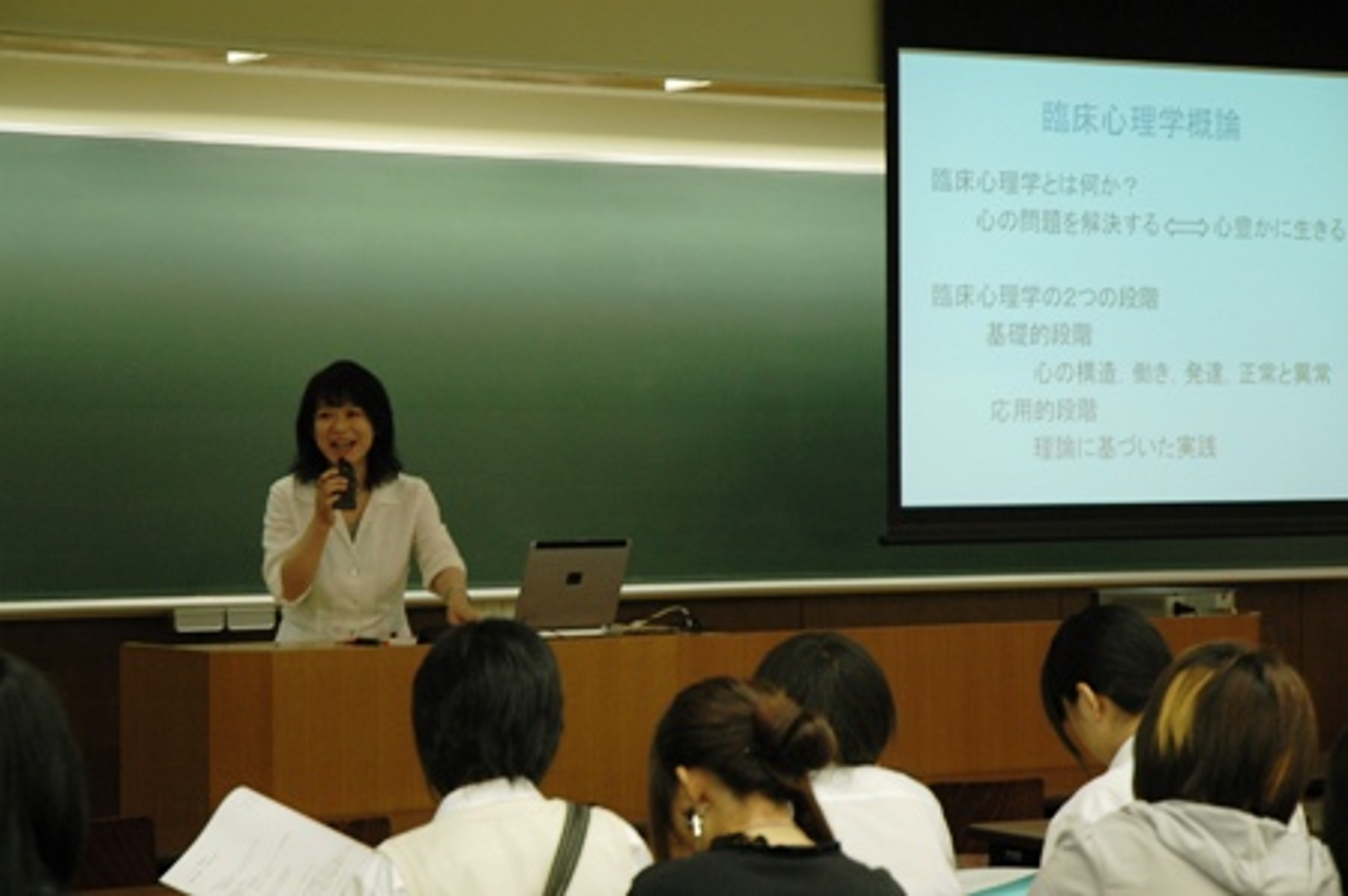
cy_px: 448
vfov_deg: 14.7
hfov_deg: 21.9
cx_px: 674
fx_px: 3478
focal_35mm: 93
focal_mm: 62
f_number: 4.5
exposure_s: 1/60
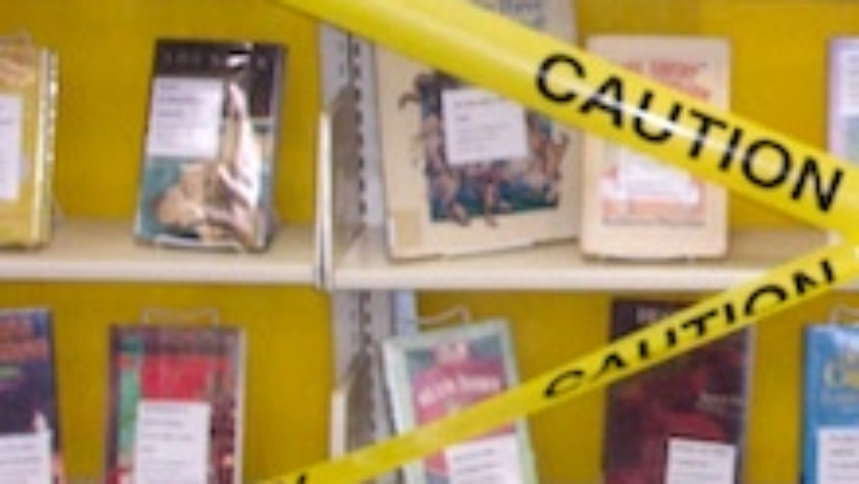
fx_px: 2279
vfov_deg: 12.1
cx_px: 914
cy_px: 90
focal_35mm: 100
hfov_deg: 20.5
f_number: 2.8
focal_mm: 7.5
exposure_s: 1/30
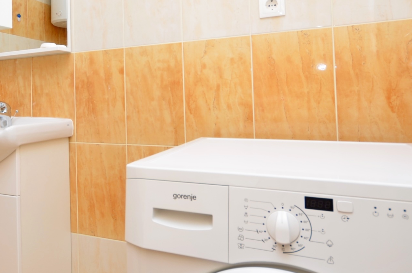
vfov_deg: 44.0
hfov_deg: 61.1
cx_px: 116
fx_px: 331
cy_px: 88
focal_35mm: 29
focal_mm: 10
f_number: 6.3
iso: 100
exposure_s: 1/160
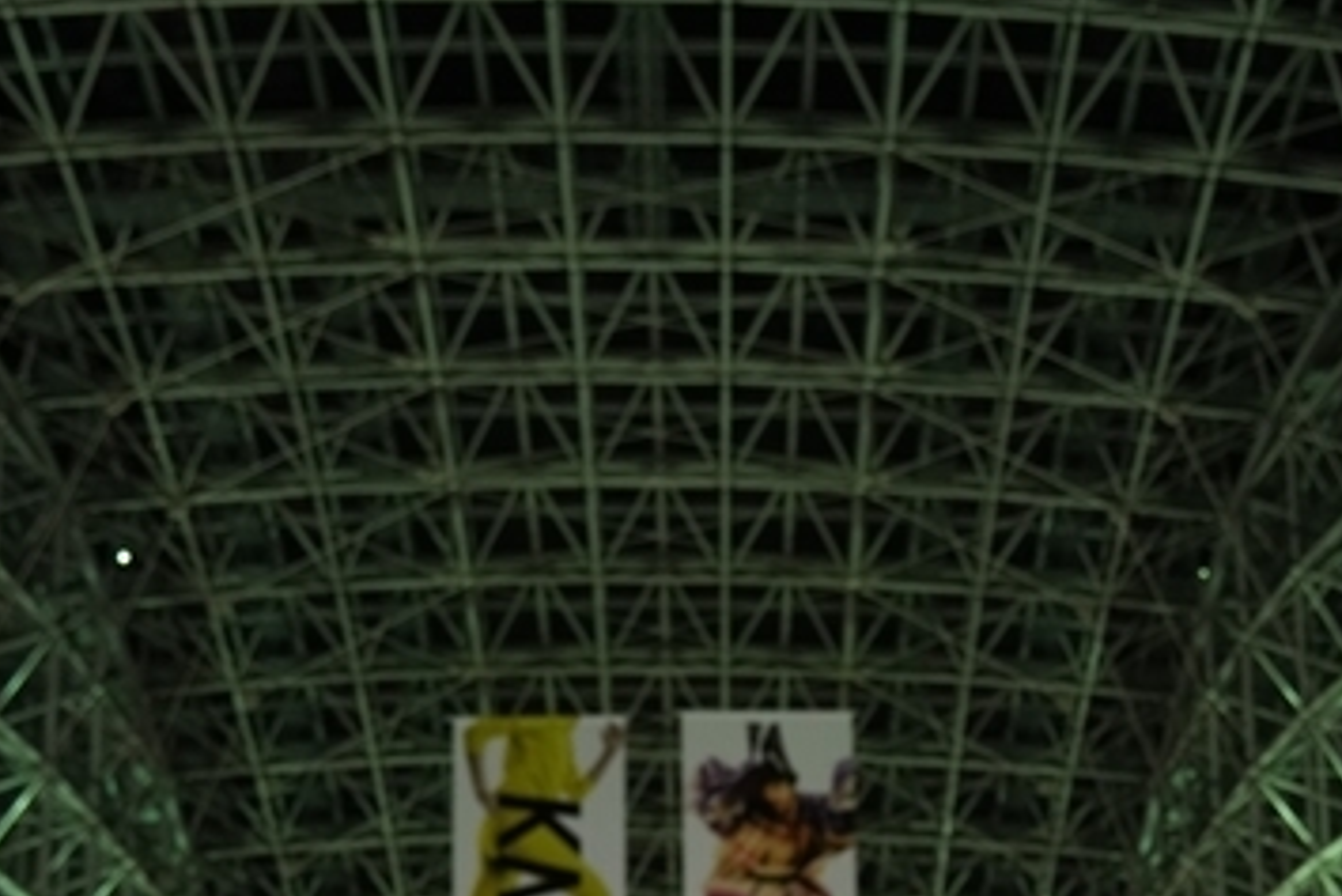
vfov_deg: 22.0
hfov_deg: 36.7
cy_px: 1232
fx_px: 2014
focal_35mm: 54
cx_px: 811
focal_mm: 24
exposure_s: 1/30
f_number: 4
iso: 1600
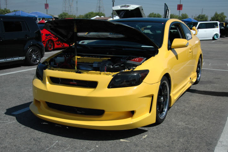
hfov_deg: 45.0
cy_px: 76
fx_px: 275
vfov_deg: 30.8
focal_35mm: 44
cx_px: 114
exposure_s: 1/2000
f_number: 4.5
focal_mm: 29
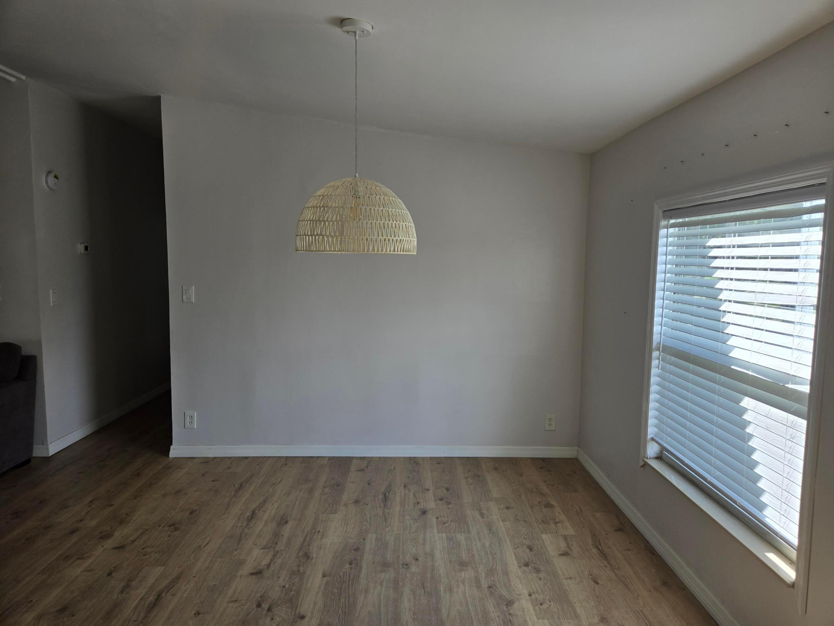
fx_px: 554
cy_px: 313
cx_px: 417
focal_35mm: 23
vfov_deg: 58.9
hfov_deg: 73.9
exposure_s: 1/203
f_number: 1.8
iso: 25
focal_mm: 5.4
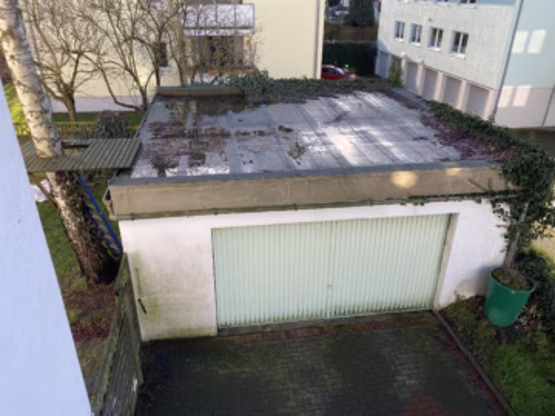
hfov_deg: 67.3
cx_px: 278
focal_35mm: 26
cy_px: 208
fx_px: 417
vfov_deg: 53.1
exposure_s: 1/359
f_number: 1.8
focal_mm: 4.25
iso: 32
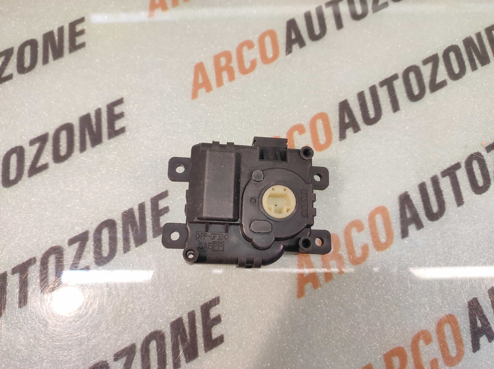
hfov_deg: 91.1
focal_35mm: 17
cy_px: 184
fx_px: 242
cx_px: 247
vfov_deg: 74.7
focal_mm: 4.74
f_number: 1.79
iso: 180
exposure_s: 1/33
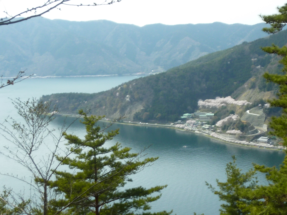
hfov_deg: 30.7
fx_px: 522
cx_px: 144
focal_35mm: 63
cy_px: 108
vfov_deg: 23.3
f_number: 4
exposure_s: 1/400
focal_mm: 5.7
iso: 80
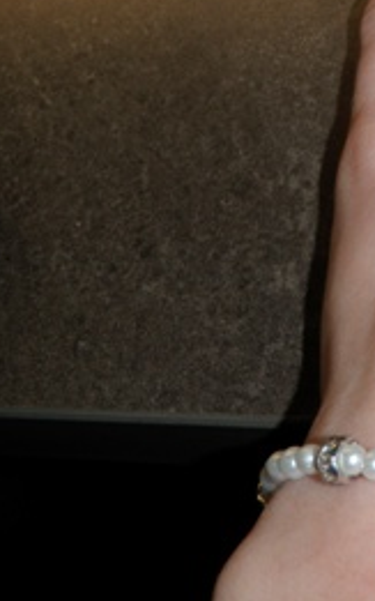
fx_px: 1309
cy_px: 181
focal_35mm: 80
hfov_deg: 15.4
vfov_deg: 25.6
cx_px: 519
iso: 50
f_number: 6.3
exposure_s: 1/40
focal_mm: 6.53
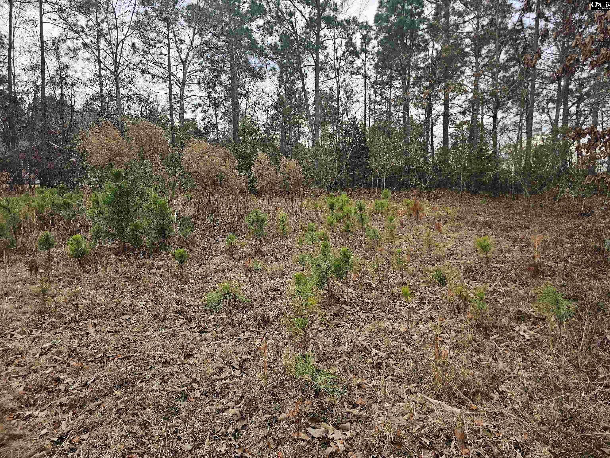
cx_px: 305
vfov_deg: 58.9
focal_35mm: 23
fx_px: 405
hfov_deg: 73.9
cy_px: 229
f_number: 1.7
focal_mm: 6.3
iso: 10
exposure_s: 1/180
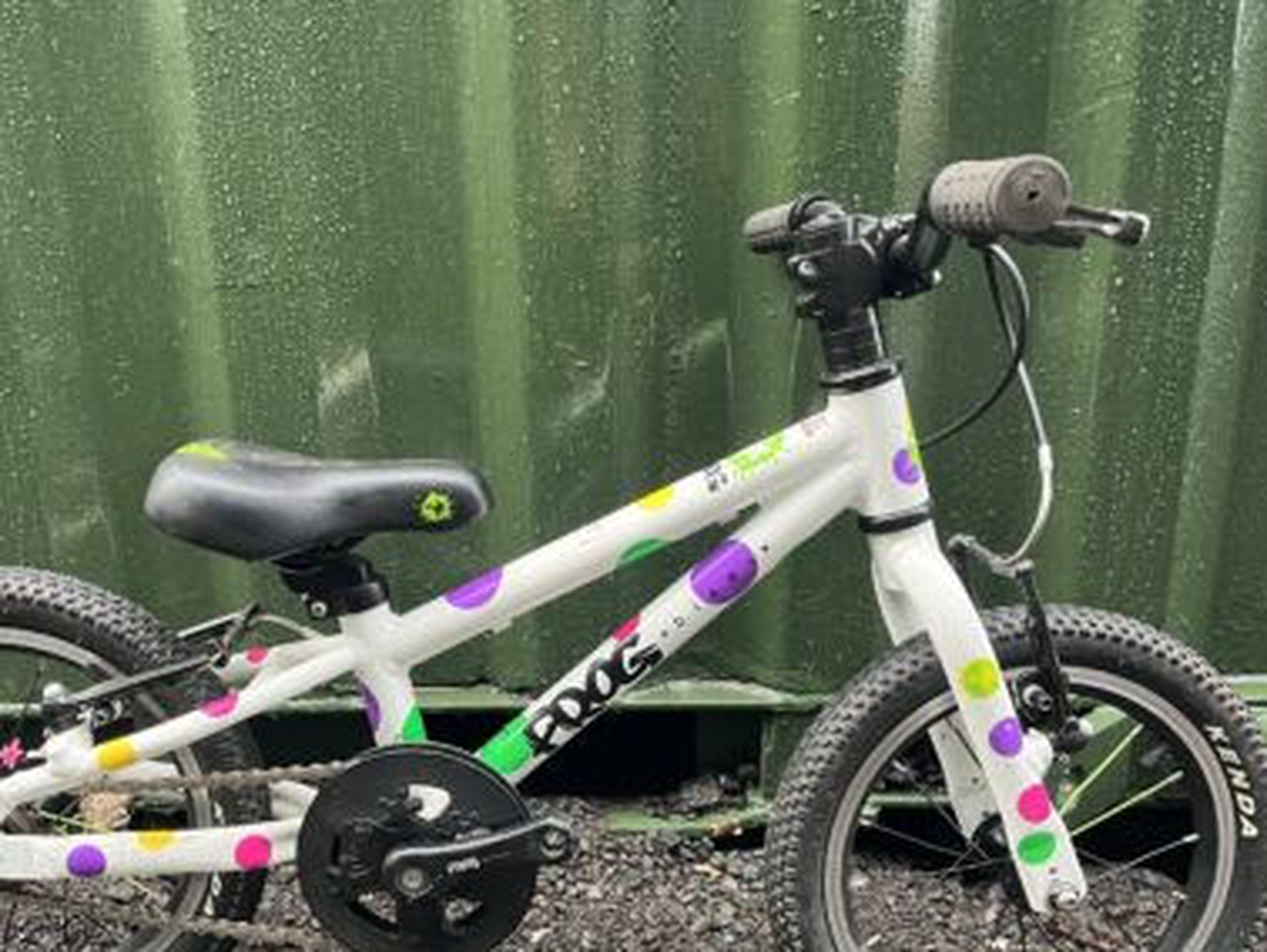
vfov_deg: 42.8
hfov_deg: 55.1
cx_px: 536
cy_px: 573
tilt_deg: -19.0
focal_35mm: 33
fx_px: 1209
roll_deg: +2.5
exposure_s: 1/96
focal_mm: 5.1
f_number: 1.6
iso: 125
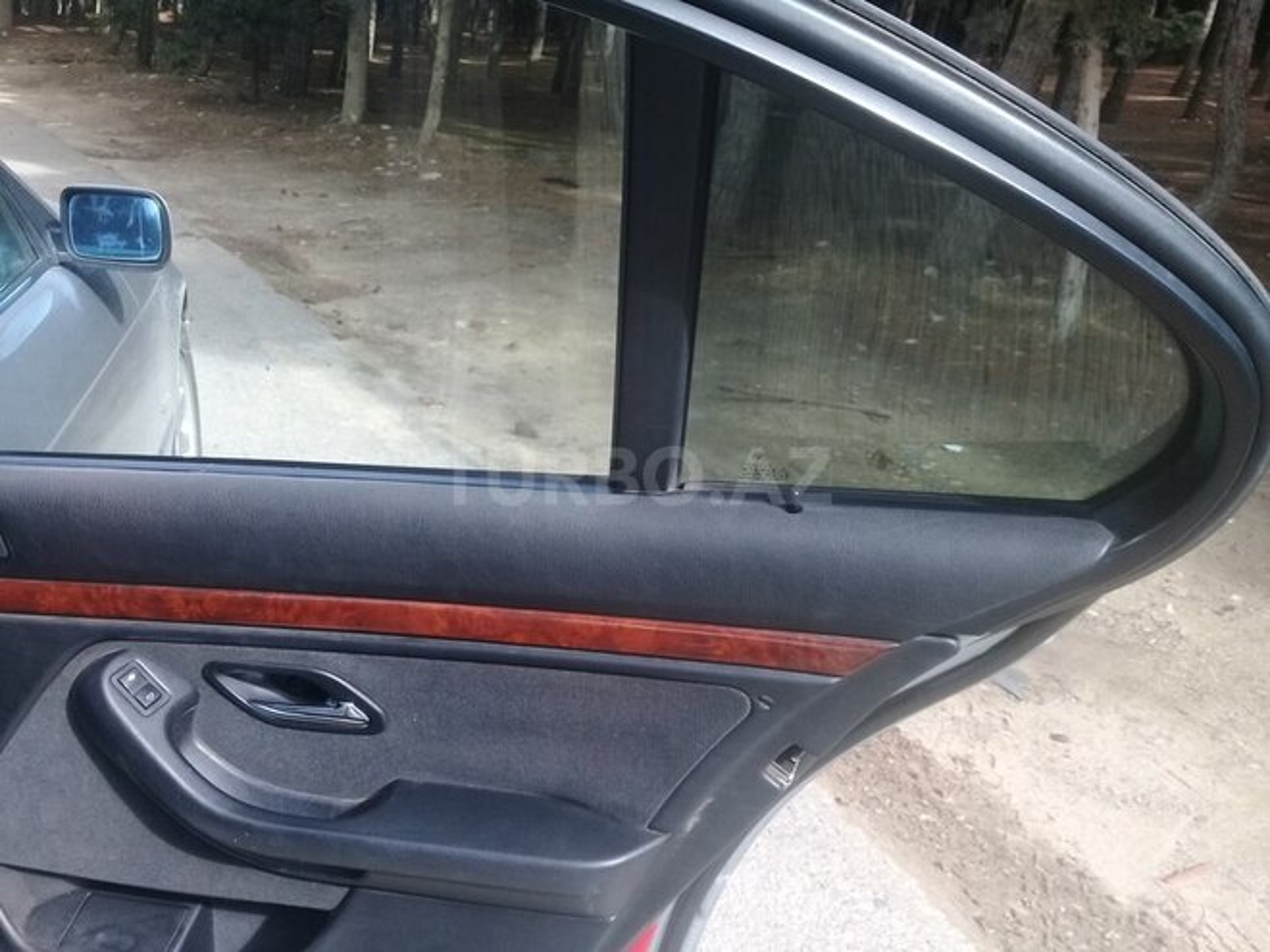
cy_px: 476
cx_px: 635
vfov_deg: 45.4
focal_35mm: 31
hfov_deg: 58.4
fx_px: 1137
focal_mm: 3.3
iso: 50
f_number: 2.2
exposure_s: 1/228
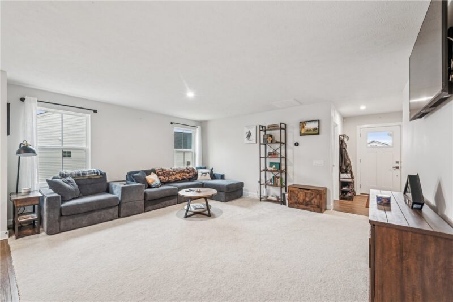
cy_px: 151
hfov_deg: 104.2
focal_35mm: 14
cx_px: 226
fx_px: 176
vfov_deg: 81.3
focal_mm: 14
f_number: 11
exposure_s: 1/8
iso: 100
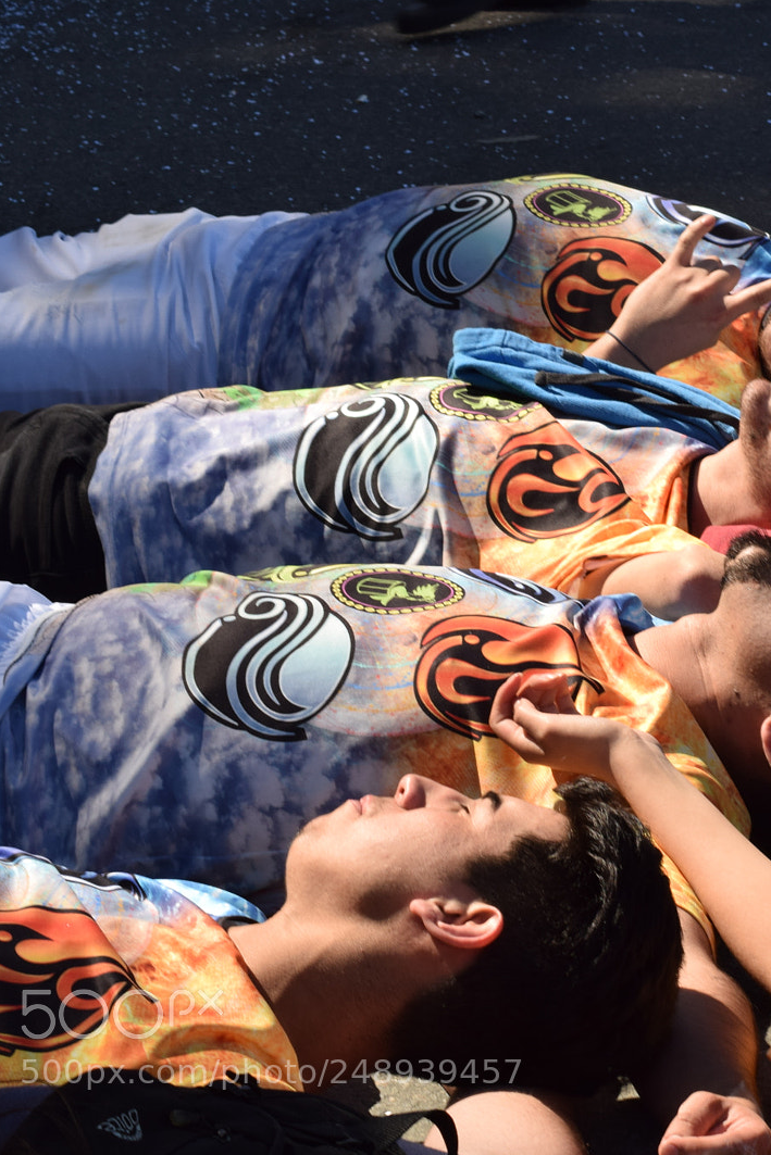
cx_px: 823
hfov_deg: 8.6
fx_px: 5074
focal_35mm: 158
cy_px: 578
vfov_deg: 13.0
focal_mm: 70
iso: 160
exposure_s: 1/125
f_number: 20
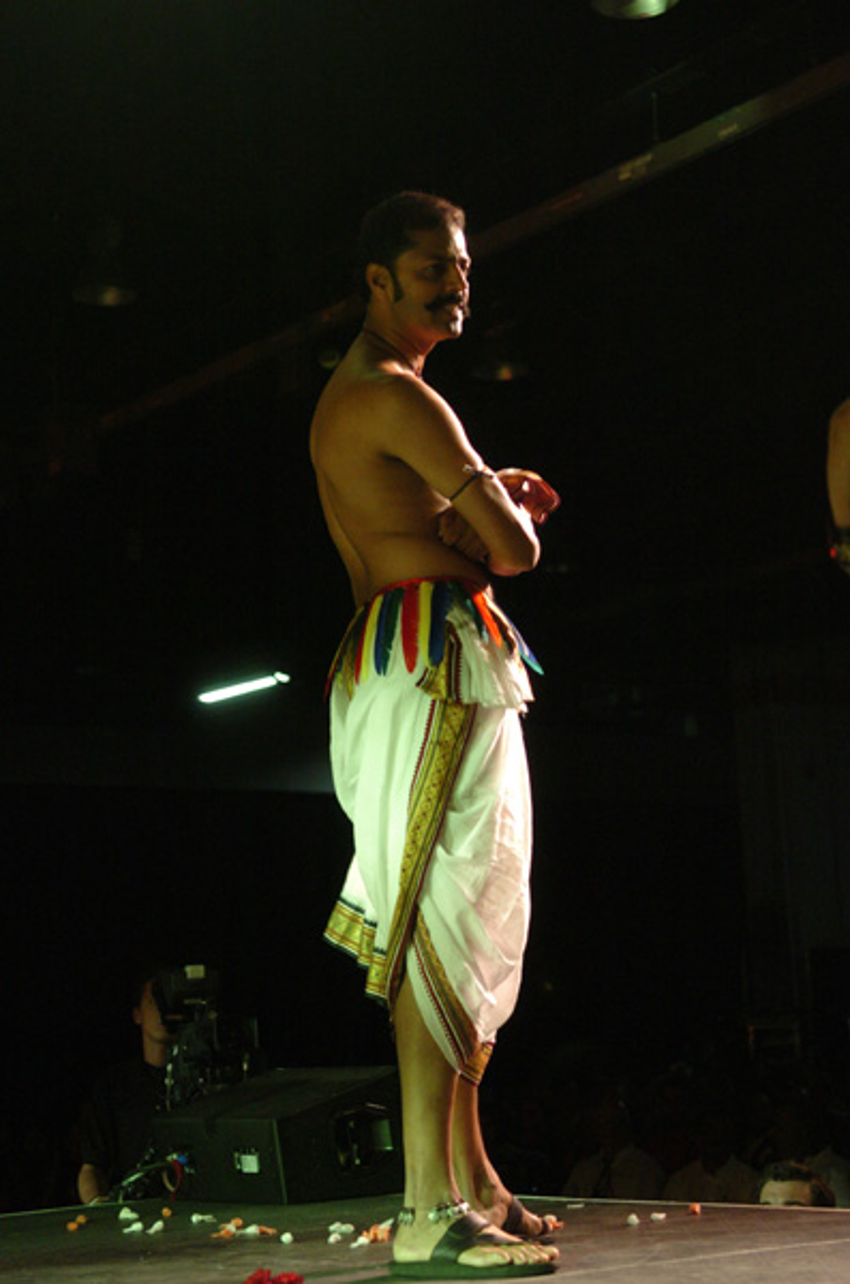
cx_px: 425
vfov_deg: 33.5
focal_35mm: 60
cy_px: 642
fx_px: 2136
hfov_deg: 22.5
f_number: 2.8
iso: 800
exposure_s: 1/100
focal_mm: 40
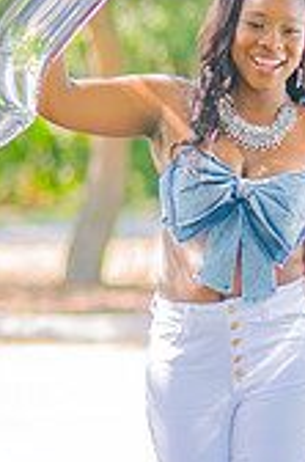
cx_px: 245
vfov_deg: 6.1
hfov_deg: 4.0
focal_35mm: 341
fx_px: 4360
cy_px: 319
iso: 200
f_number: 2.2
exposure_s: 1/320
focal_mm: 85
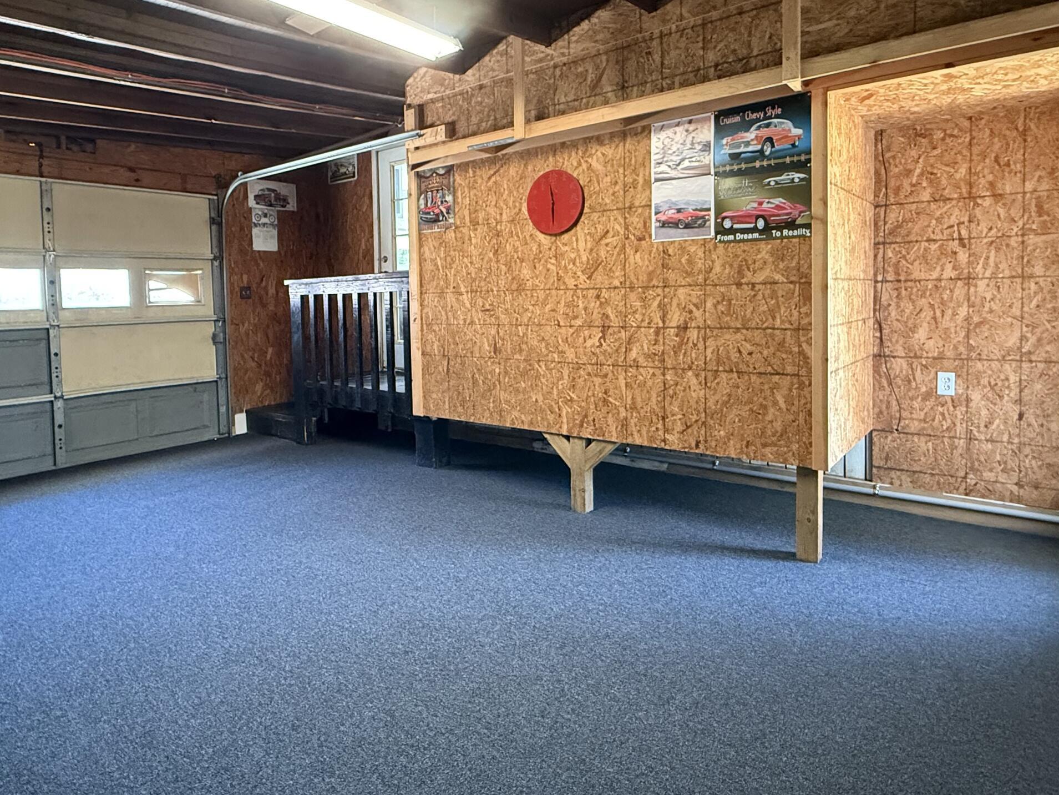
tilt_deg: -2.0
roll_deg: +1.3
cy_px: 331
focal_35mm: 22
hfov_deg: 75.8
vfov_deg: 60.7
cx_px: 442
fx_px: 673
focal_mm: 2.22
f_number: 2.2
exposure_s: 1/60
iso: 800
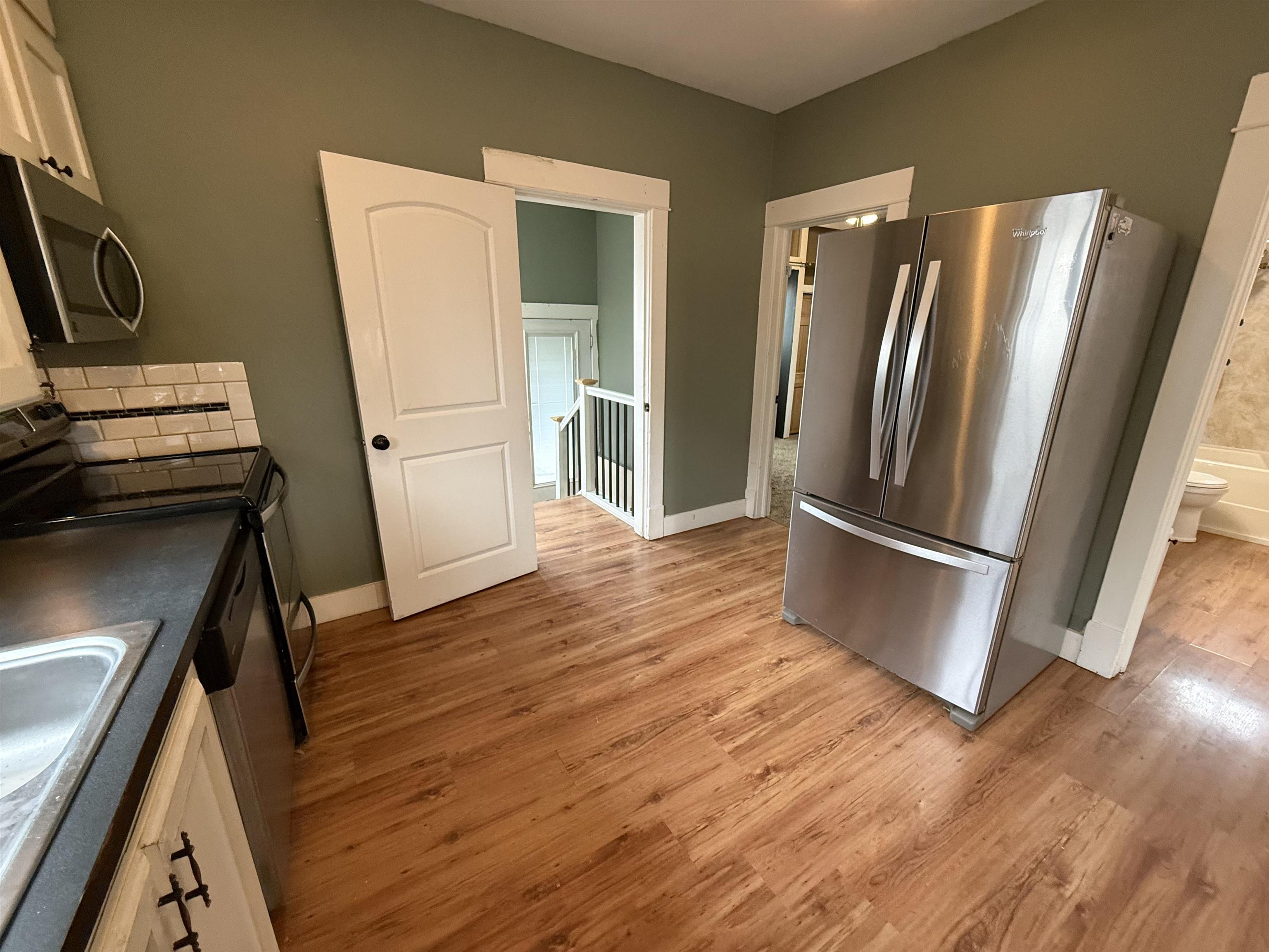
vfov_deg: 85.7
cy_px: 476
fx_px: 513
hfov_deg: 102.1
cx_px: 634
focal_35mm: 14
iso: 320
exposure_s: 1/60
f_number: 2.2
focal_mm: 2.22
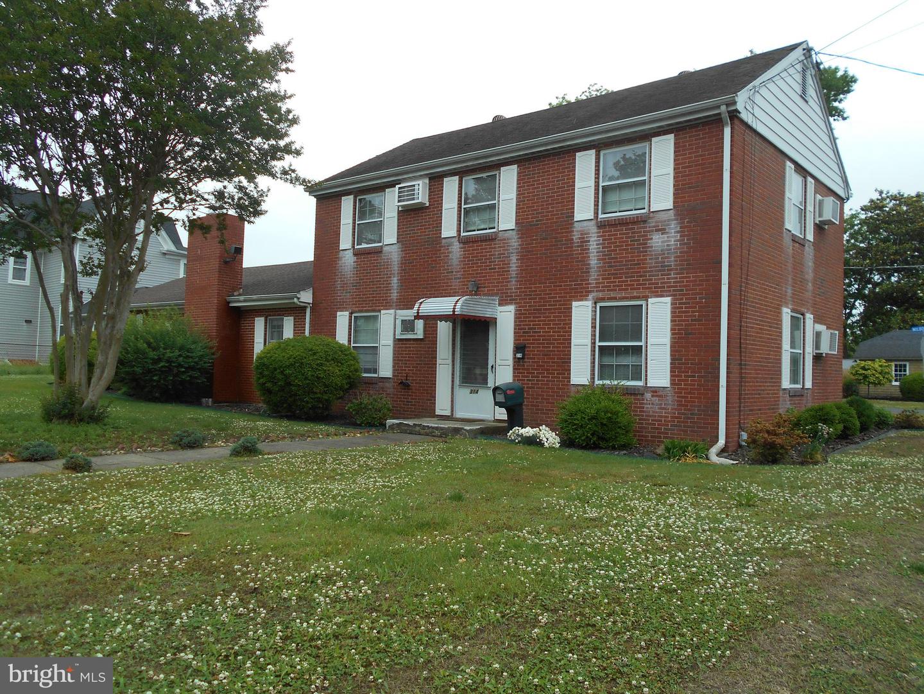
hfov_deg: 67.3
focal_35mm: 26
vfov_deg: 53.1
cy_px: 347
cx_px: 462
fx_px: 694
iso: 80
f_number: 3.2
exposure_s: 1/320
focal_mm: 4.6
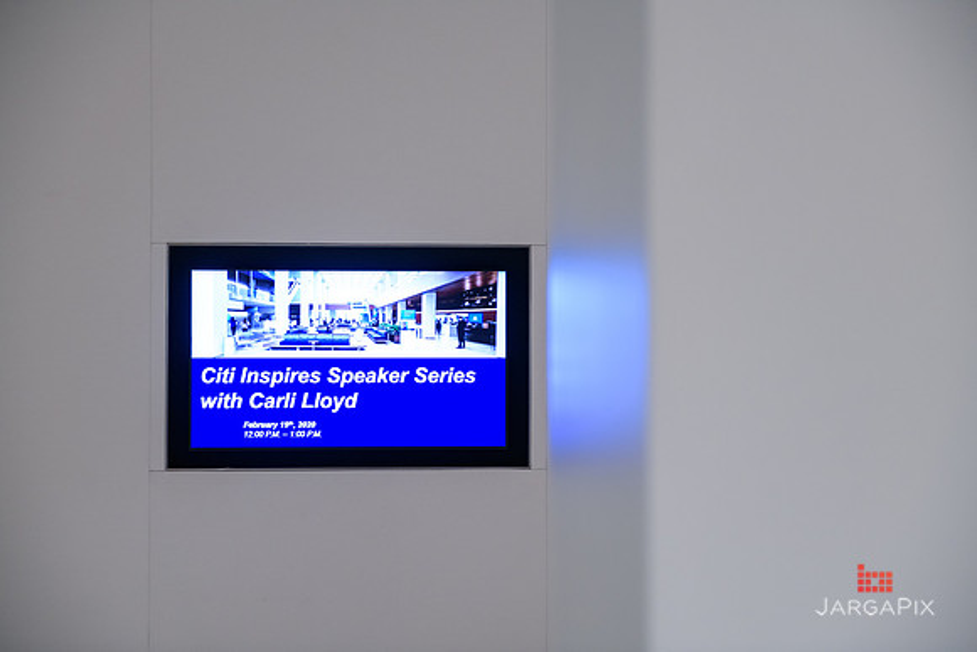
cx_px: 488
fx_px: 1683
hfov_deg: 32.4
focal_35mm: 62
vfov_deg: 21.9
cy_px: 326
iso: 1600
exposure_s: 1/125
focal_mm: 62
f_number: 3.2
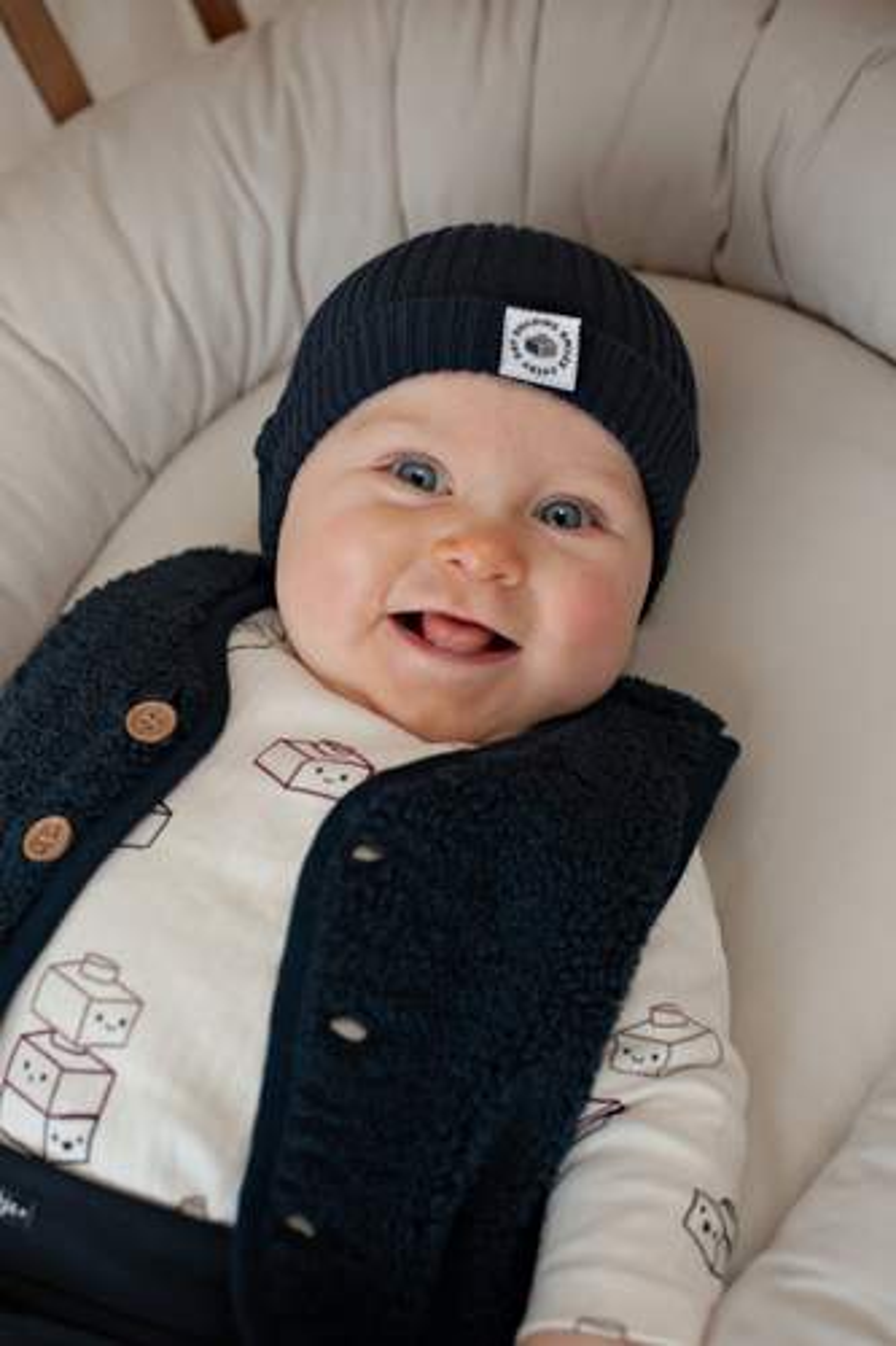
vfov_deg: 39.6
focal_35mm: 50
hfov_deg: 27.0
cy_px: 673
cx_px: 448
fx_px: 1868
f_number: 3.5
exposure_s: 1/125
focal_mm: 50
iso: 640
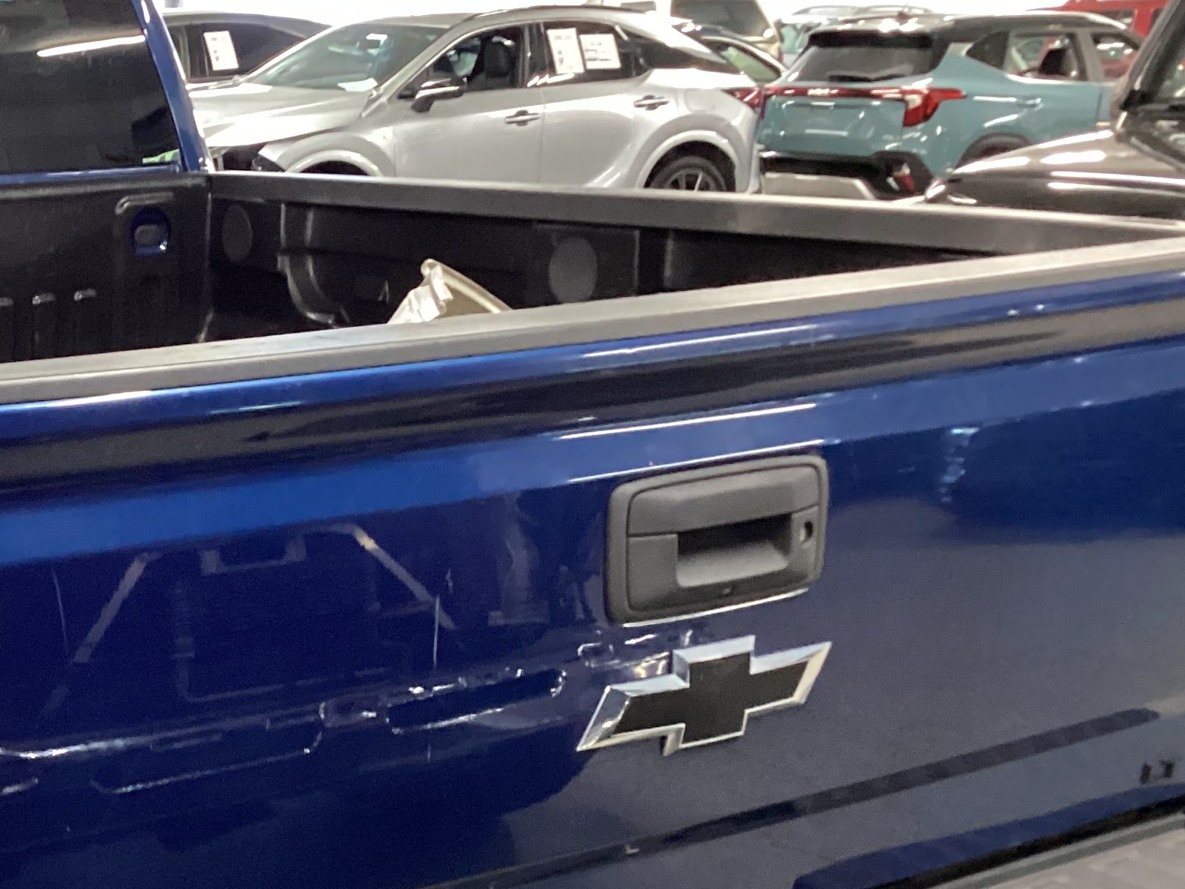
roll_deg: -0.3
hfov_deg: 28.8
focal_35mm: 64
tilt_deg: -16.9
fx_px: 2191
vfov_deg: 22.7
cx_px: 76
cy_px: 669
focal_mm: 3.3
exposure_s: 1/25
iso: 400
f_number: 2.4
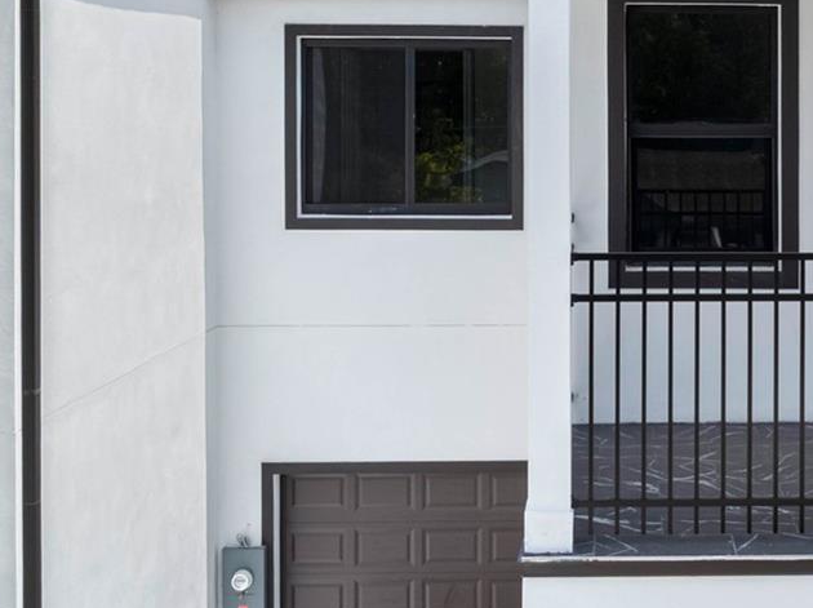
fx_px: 1431
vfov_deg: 23.6
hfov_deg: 30.7
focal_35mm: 61
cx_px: 681
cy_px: 105
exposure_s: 1/240
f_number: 8
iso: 100
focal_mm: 12.29
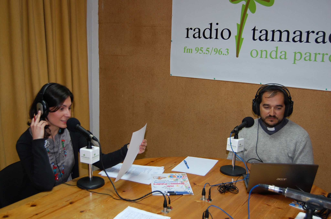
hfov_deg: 49.6
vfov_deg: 34.1
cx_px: 166
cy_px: 110
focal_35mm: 39
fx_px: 358
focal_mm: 26
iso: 400
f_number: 4
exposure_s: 1/60
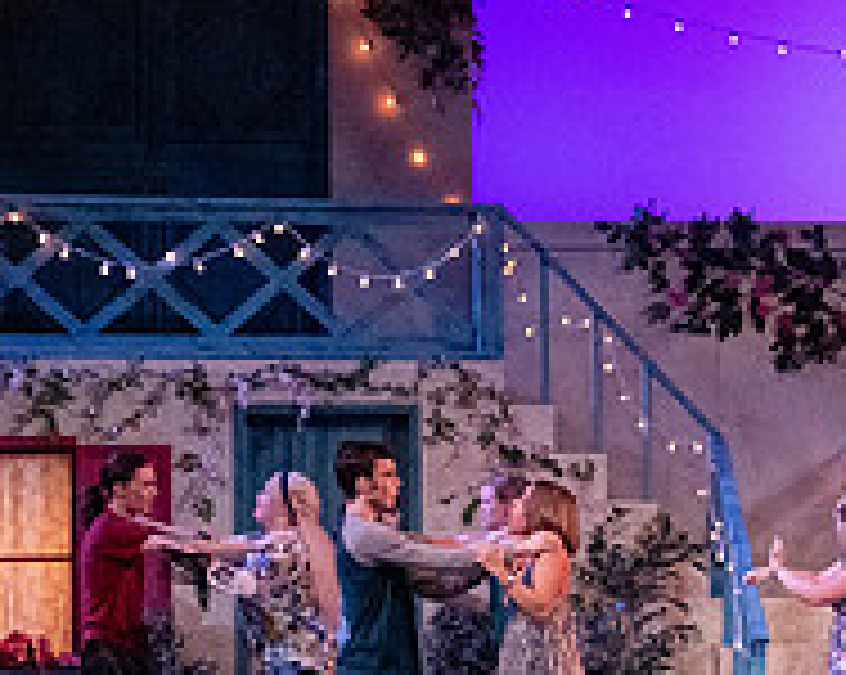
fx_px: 3627
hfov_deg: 13.1
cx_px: 932
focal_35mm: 145
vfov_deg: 10.6
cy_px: 493
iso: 8000
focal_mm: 50
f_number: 2.8
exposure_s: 1/320
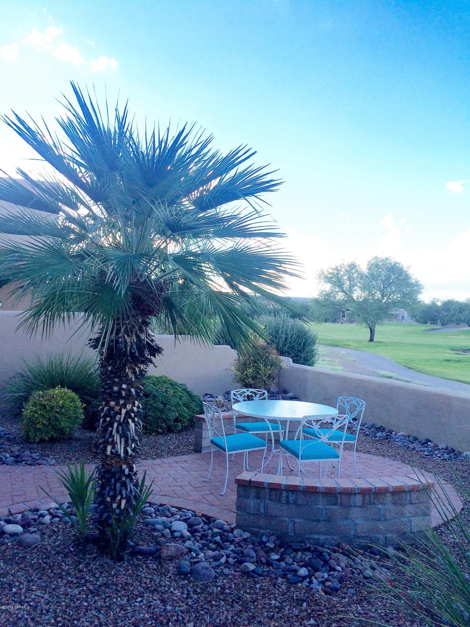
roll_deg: +0.2
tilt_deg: -1.8
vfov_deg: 61.7
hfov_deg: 48.2
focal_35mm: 29
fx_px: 525
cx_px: 235
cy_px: 314
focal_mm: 4.15
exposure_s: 1/631
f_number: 2.2
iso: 32
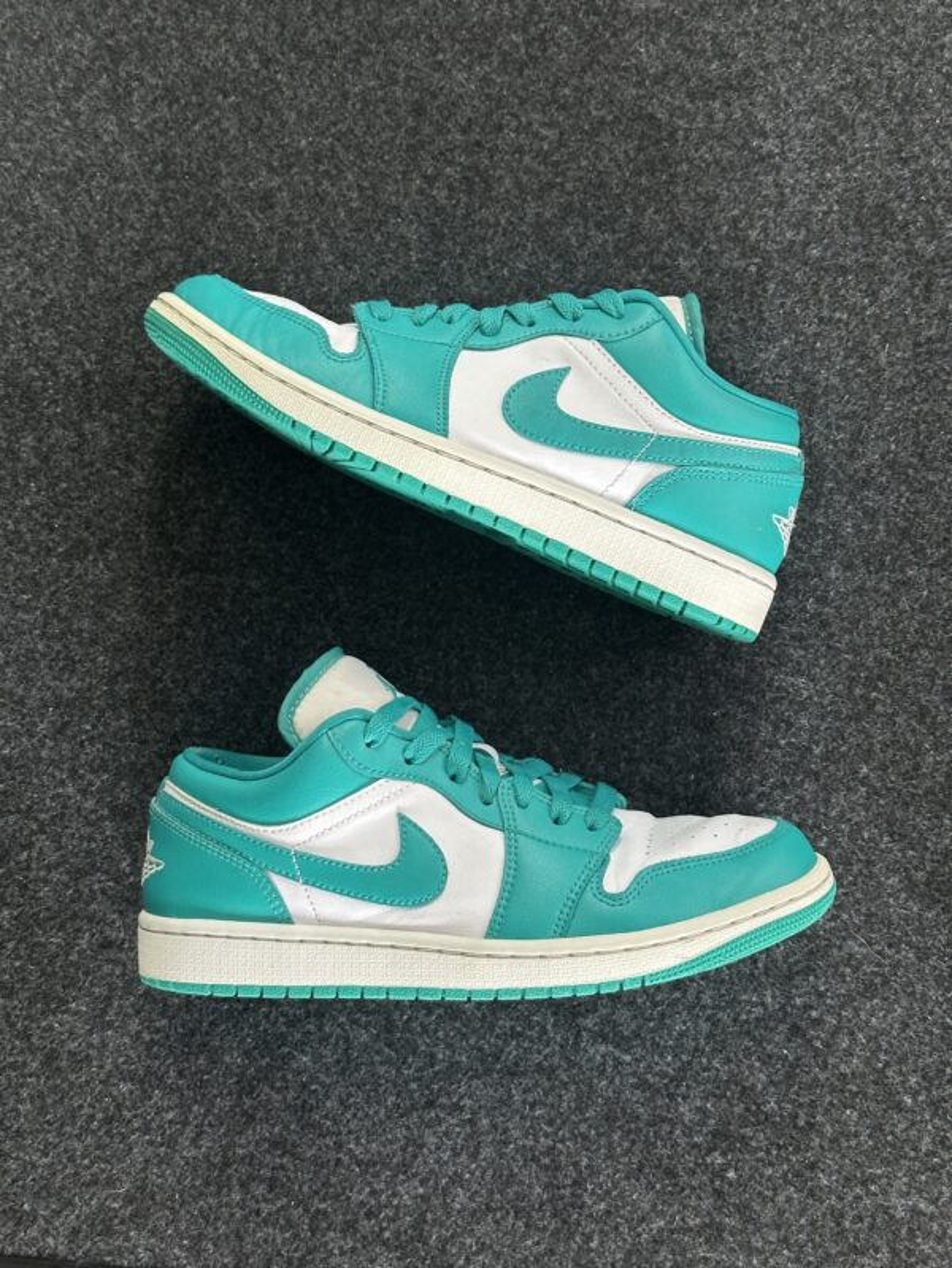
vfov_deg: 39.6
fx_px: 1759
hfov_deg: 30.3
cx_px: 476
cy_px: 634
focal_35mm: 48
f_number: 1.78
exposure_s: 1/50
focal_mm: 6.86
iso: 160
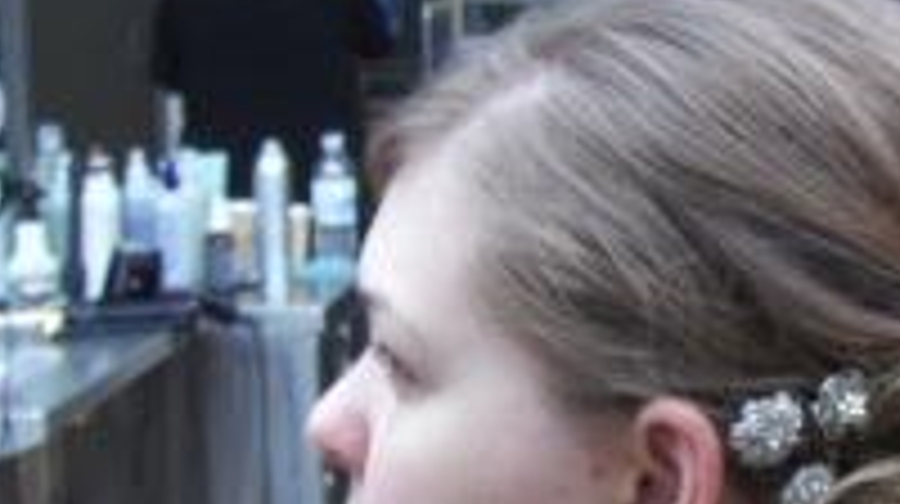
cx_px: 824
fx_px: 2384
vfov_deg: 12.1
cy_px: 270
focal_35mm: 100
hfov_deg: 20.9
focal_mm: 6.5
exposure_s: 1/81.4
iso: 200
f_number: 3.5
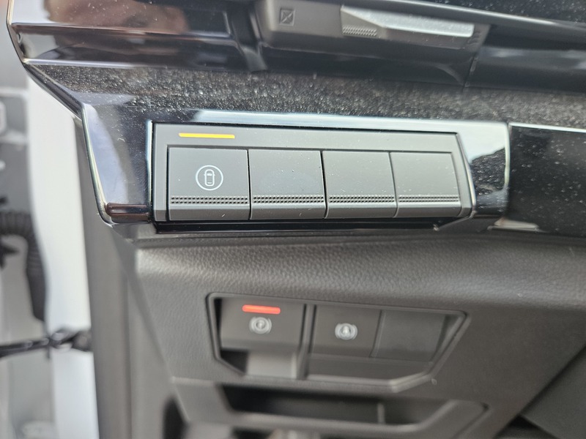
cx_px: 293
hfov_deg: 73.9
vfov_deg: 58.9
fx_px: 389
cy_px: 220
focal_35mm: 23
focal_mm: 5.4
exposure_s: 1/190
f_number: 1.8
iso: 200
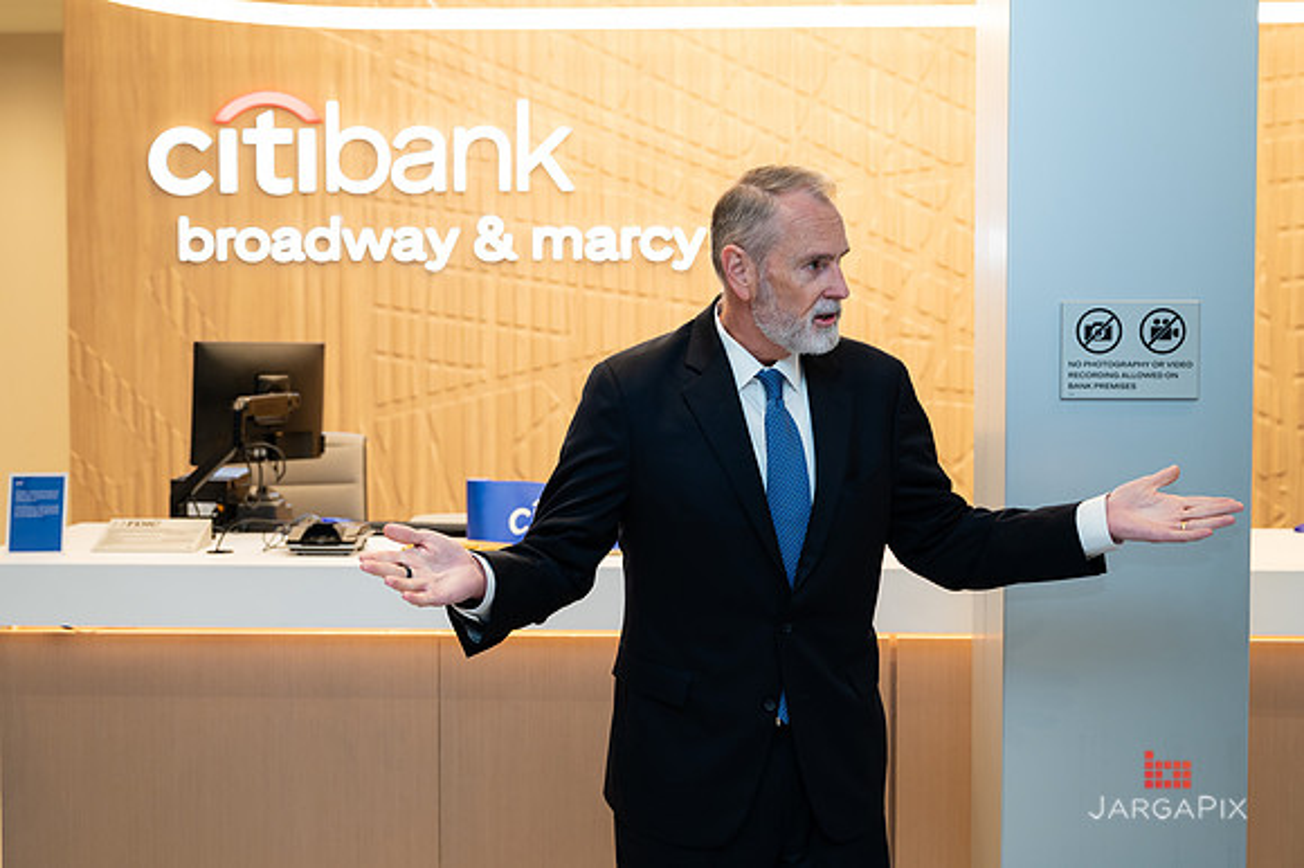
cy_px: 417
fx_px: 1947
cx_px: 627
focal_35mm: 54
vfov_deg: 25.1
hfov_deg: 37.0
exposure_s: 1/160
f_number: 4
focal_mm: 51
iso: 400
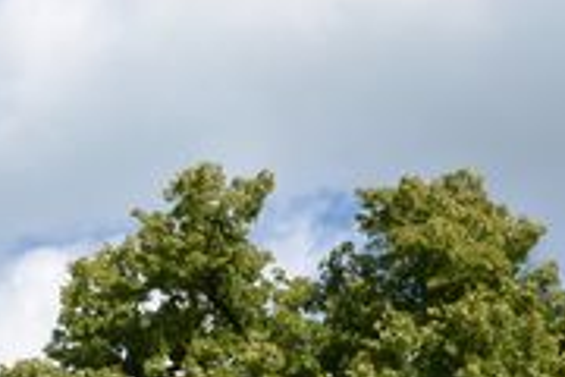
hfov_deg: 16.3
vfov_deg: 10.7
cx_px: -126
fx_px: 1883
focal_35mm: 120
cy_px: 672
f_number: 9
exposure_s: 1/200
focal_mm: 18
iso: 100
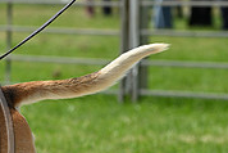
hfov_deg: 6.1
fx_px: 2104
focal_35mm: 332
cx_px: -132
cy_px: 129
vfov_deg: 4.1
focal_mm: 102
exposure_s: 1/1250
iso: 125
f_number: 4.5
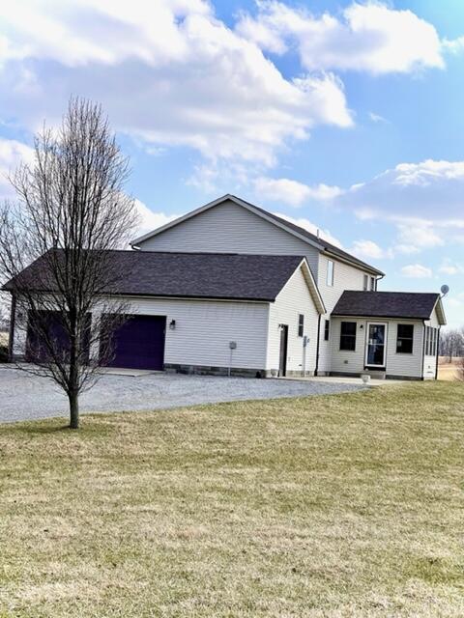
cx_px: 232
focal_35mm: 64
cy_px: 309
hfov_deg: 22.9
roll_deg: -3.2
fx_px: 1144
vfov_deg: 30.3
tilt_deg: +3.3
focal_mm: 7.5
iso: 20
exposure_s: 1/1845
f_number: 2.2
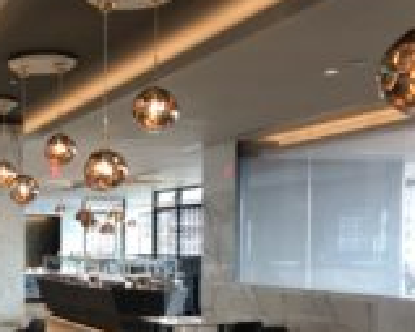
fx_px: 761
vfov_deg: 24.1
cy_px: 280
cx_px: -23
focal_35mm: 62
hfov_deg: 28.2
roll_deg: +0.9
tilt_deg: -2.6
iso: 40
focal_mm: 4
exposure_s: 1/17
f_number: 1.8
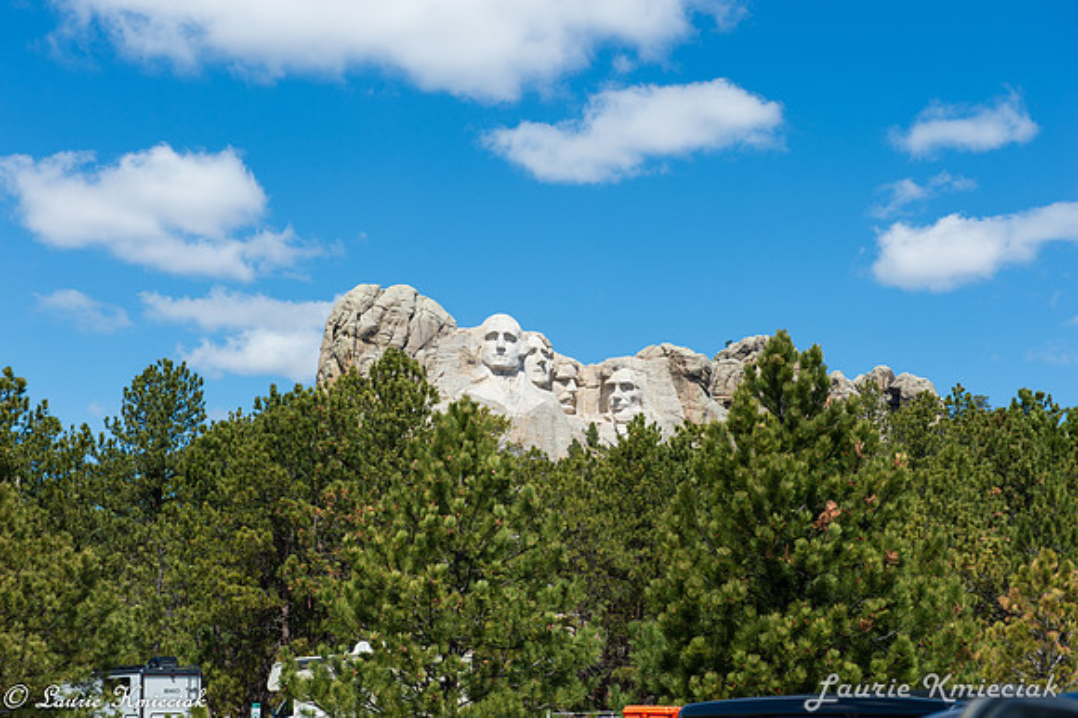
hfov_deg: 28.9
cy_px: 359
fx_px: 2095
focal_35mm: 70
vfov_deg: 19.4
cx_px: 539
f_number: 11
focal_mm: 70
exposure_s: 1/400
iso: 220
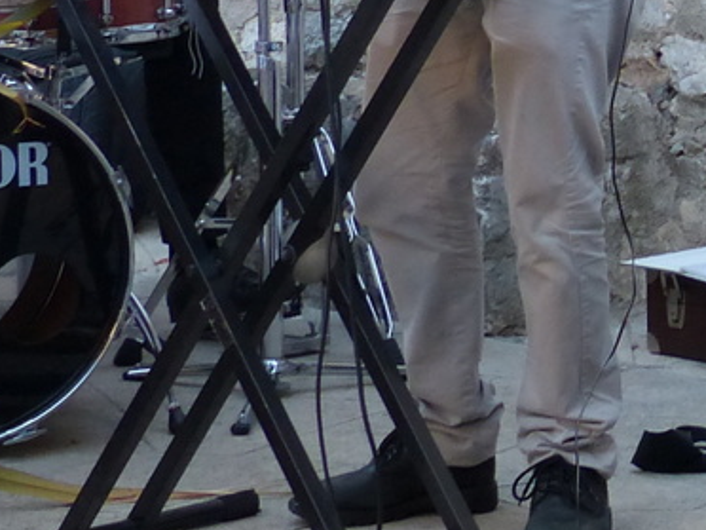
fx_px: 3855
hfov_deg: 10.1
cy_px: -296
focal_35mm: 189
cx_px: 1095
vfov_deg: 7.7
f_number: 2.8
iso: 200
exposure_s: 1/160
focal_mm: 7.8
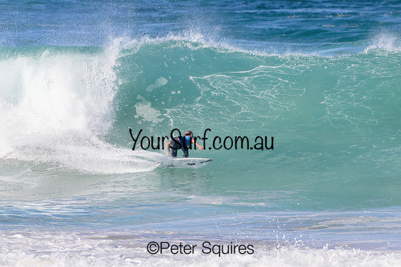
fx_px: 10027
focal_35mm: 900
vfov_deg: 1.5
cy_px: 134
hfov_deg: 2.3
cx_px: 200
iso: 1100
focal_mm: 900
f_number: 11
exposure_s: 1/2500
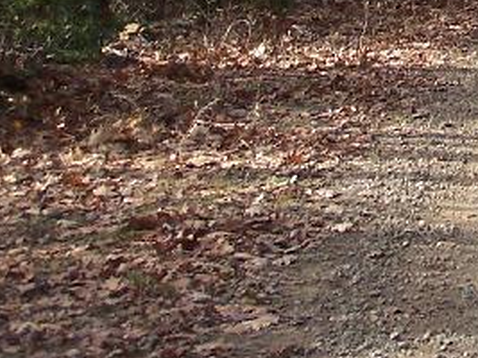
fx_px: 2968
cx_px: 788
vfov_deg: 6.7
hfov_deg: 8.9
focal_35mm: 215
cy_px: -324
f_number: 3.1
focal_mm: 9.3
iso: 100
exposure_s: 1/400
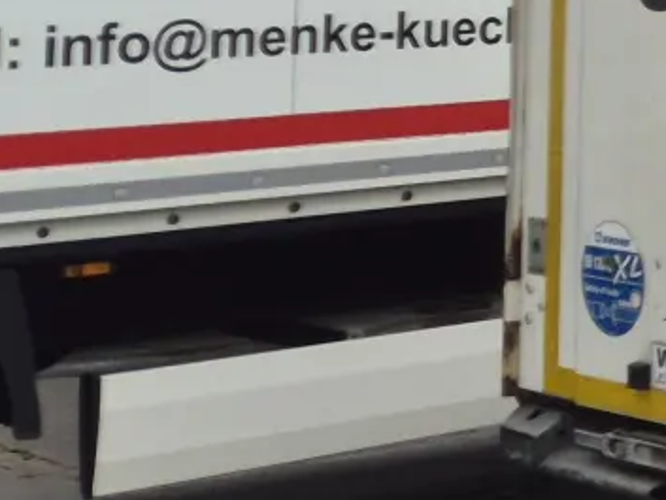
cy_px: -268
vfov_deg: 11.3
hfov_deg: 12.4
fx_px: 2406
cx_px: 1590
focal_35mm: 125
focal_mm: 5.4
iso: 25
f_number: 1.8
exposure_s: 1/894
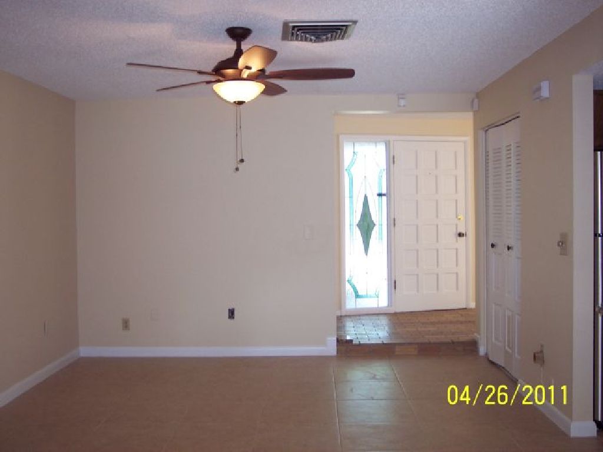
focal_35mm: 38
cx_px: 302
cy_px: 226
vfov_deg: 37.7
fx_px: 662
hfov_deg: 49.0
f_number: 2.8
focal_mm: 8
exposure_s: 1/60
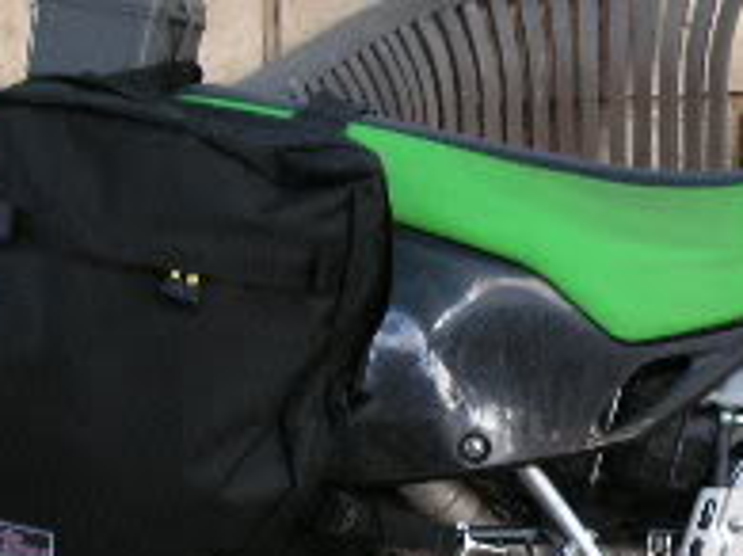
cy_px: 518
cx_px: 793
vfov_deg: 11.8
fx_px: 2681
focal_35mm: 125
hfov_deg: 15.4
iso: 100
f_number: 3.3
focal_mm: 6.3
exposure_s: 1/45
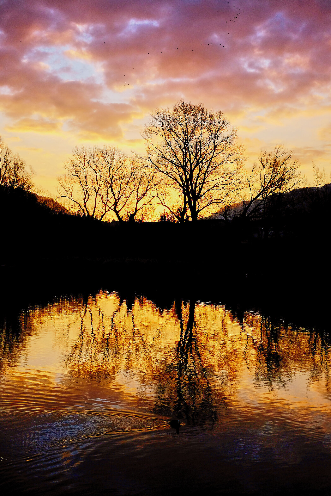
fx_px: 565
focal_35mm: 41
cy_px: 248
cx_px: 166
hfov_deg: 32.6
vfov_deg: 47.4
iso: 250
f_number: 2.8
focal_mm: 27
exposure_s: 1/2000
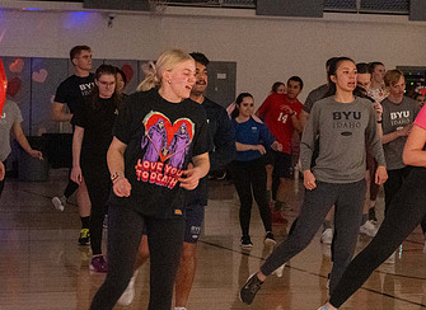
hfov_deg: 16.2
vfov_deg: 11.8
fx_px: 1498
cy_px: 178
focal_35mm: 123
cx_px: 253
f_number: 4
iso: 8000
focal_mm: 50
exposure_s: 1/100
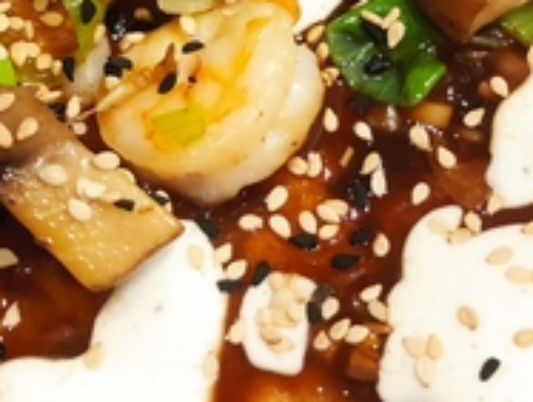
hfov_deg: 24.4
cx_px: 235
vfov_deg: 17.6
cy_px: -78
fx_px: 1234
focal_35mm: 80
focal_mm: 6.72
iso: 671
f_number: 1.69
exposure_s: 1/33
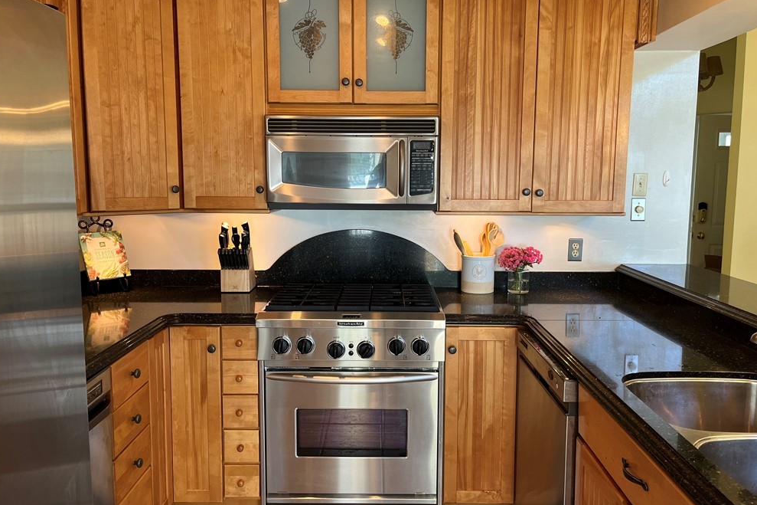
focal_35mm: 28
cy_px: 243
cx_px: 381
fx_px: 589
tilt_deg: -7.8
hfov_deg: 65.5
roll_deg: +0.2
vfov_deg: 46.4
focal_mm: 5.1
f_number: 1.6
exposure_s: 1/60
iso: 100
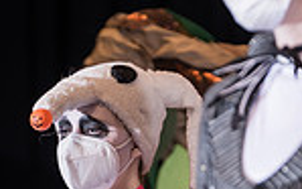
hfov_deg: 2.7
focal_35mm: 788
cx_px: 132
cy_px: 326
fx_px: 6483
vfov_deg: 1.7
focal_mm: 198
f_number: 3.2
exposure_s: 1/160
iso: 200
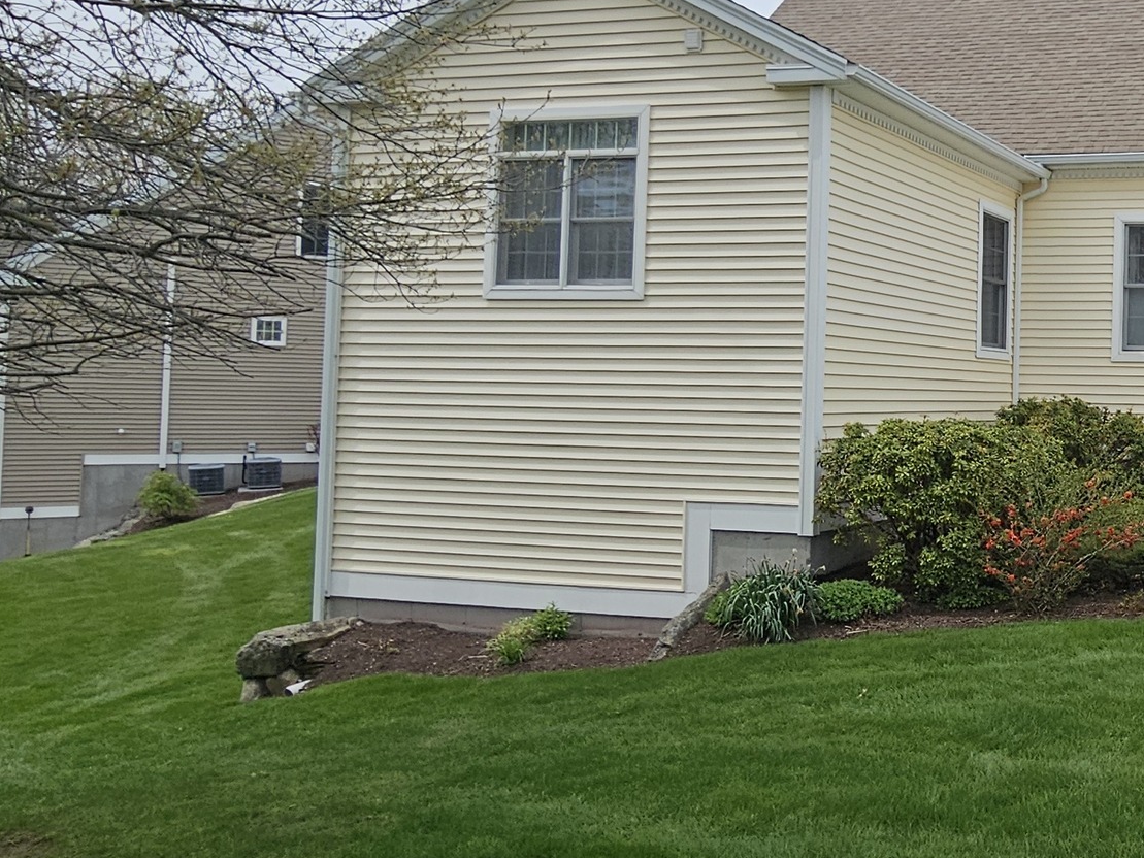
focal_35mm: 36
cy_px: 338
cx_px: 1154
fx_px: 1190
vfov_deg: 39.5
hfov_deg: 43.6
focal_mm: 2.2
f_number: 2.2
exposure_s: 1/2929
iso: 50
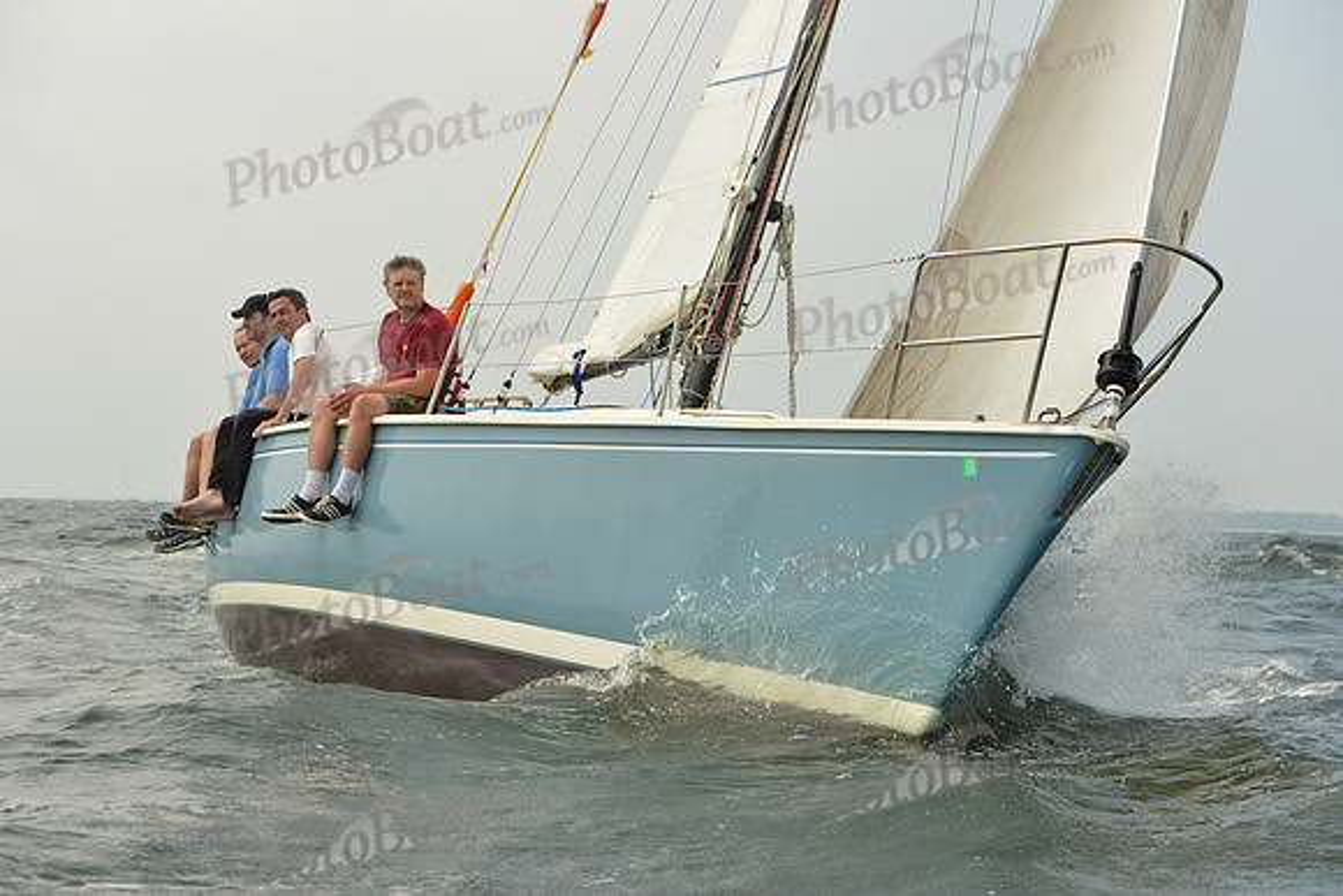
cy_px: 448
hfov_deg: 23.9
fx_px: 3172
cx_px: 672
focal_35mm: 85
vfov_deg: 16.1
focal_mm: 85
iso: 320
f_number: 8
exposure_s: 1/1250
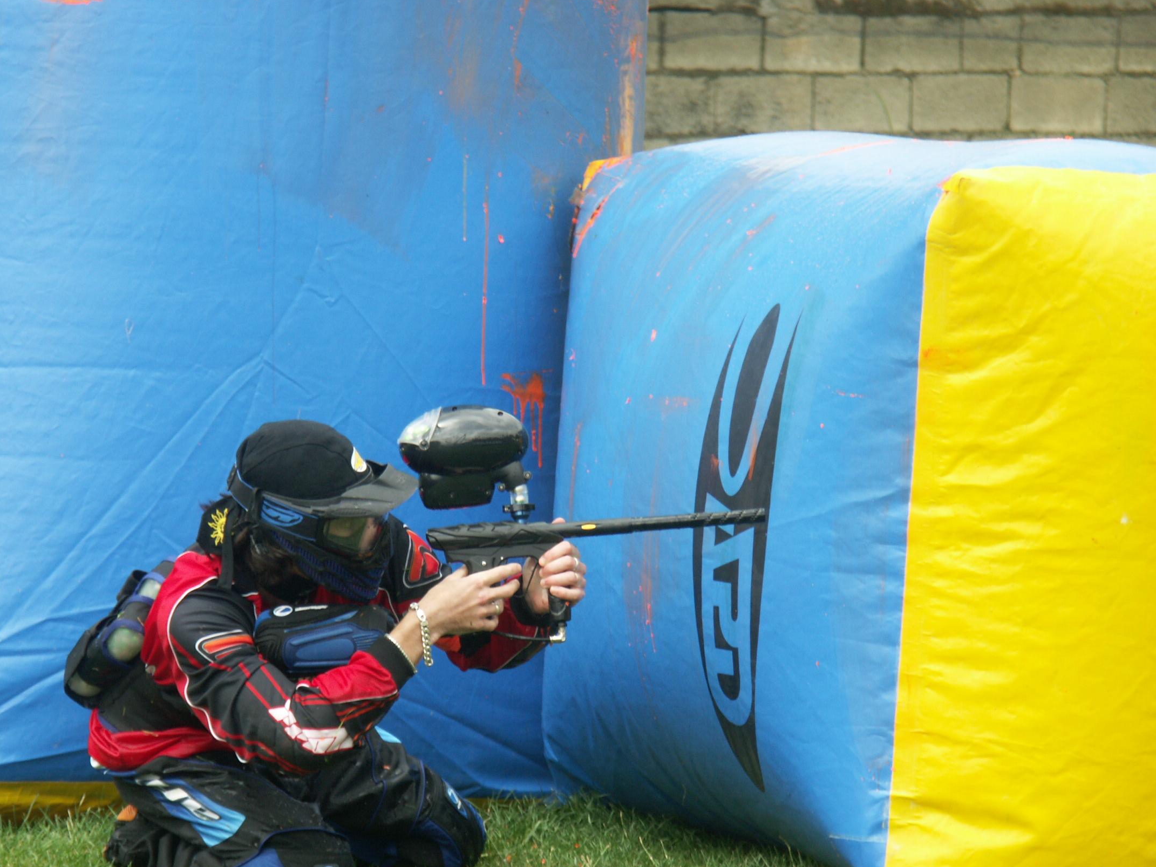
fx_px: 7982
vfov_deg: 6.2
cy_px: 451
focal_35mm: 239
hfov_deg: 8.3
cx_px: 482
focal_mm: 50.8
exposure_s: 1/200
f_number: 3.5
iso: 64
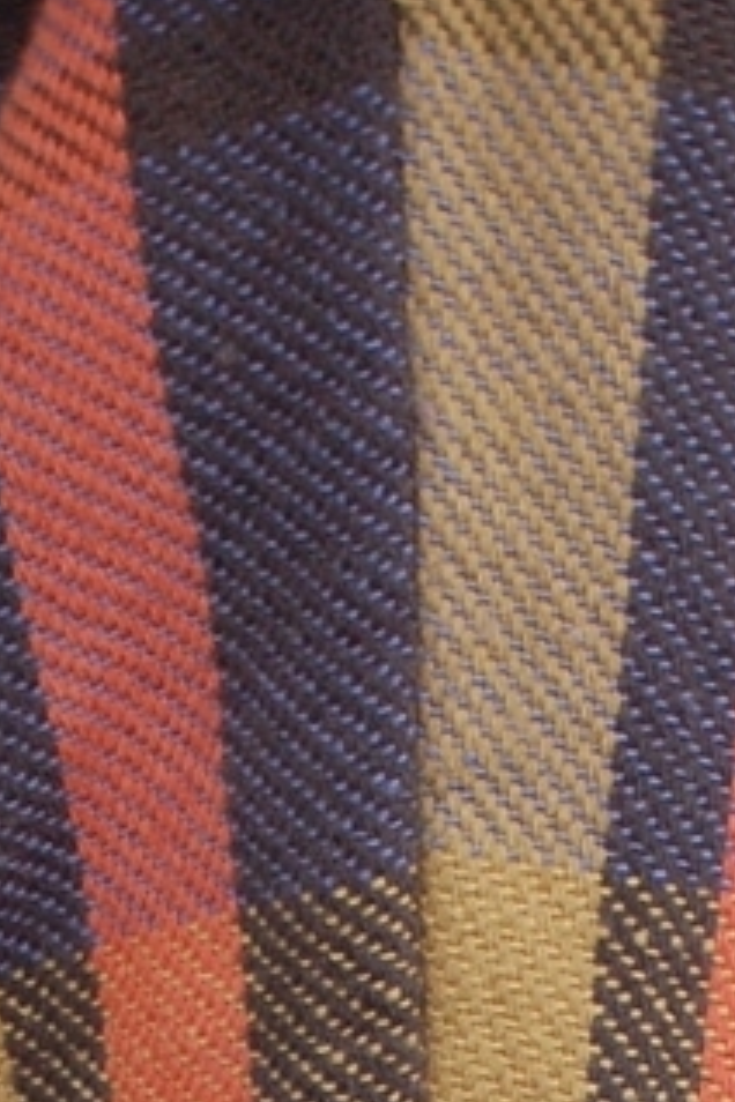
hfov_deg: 6.9
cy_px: 1546
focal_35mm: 198
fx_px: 6060
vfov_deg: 10.1
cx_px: 454
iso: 800
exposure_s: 1/200
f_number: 7.1
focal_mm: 35
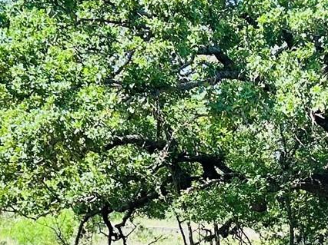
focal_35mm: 125
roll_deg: +0.4
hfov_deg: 15.8
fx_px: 1184
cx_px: 196
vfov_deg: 11.6
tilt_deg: -2.4
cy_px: 289
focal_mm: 5.7
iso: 50
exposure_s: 1/974
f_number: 1.5
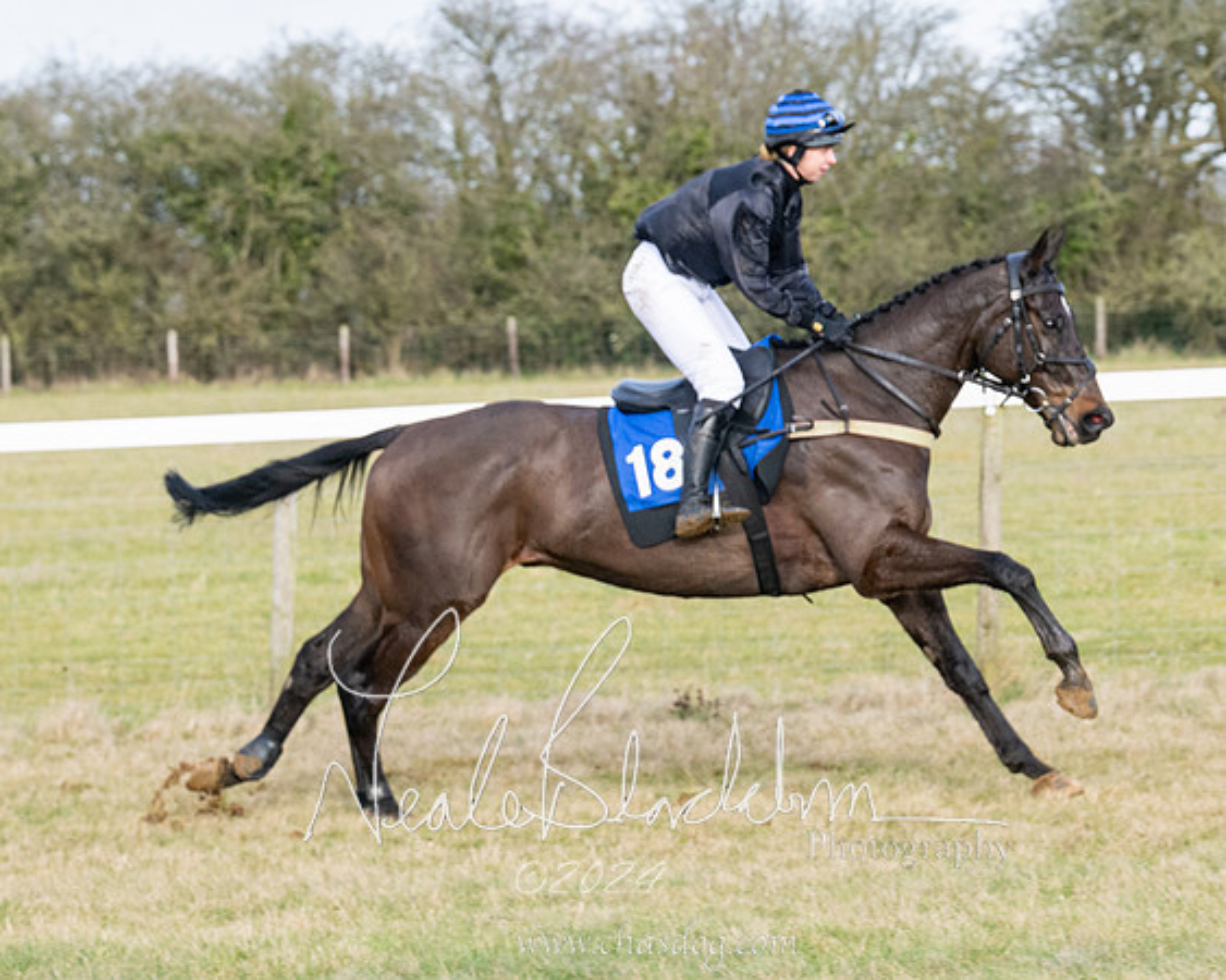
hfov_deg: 9.7
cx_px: 814
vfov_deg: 7.8
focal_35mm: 198
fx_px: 7190
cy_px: 546
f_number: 5
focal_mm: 87
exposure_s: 1/1000
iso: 400
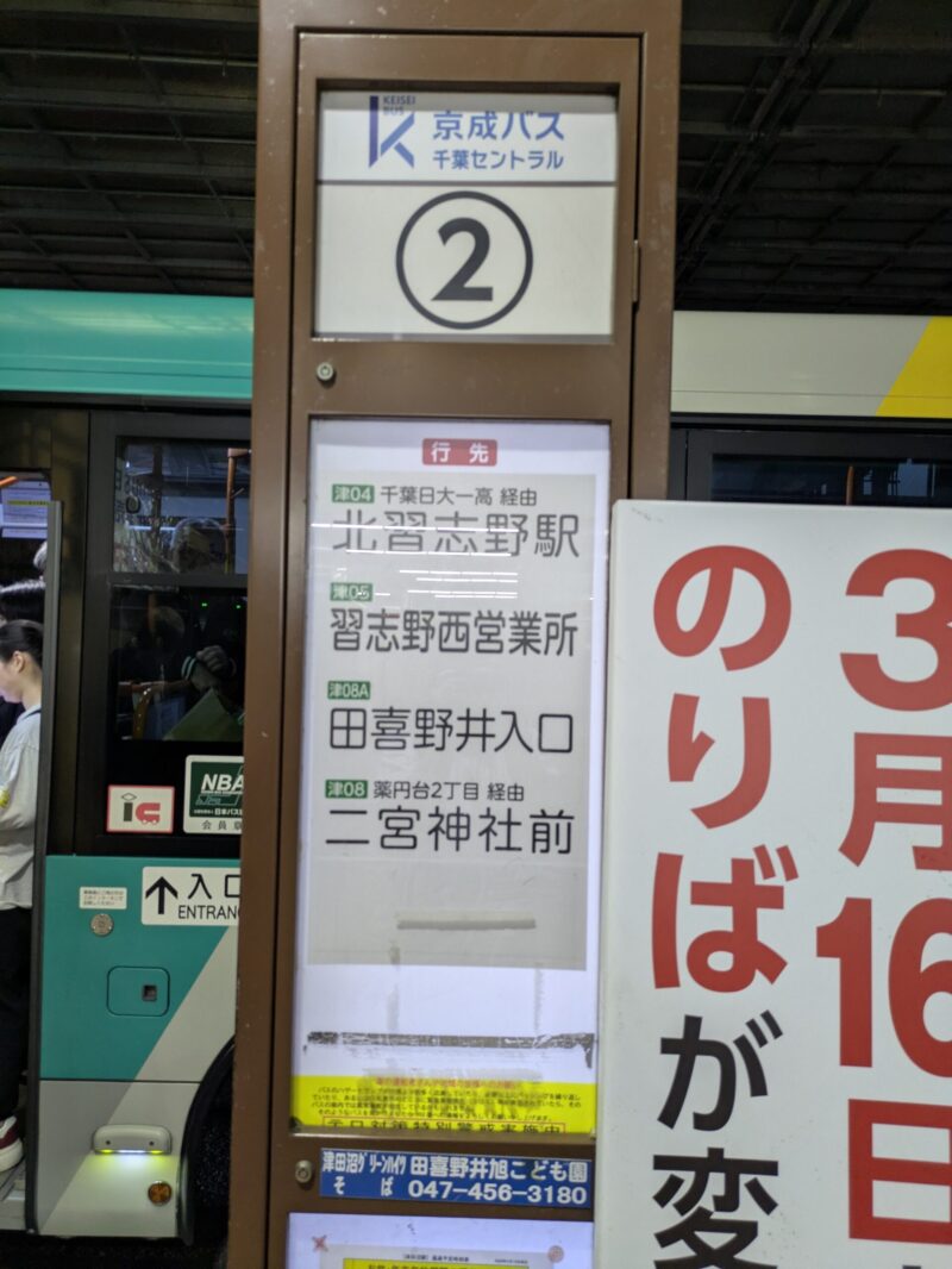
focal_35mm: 25
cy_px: 634
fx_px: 916
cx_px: 476
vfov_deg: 69.4
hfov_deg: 54.9
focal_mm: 5.43
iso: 239
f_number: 1.89
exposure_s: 1/40
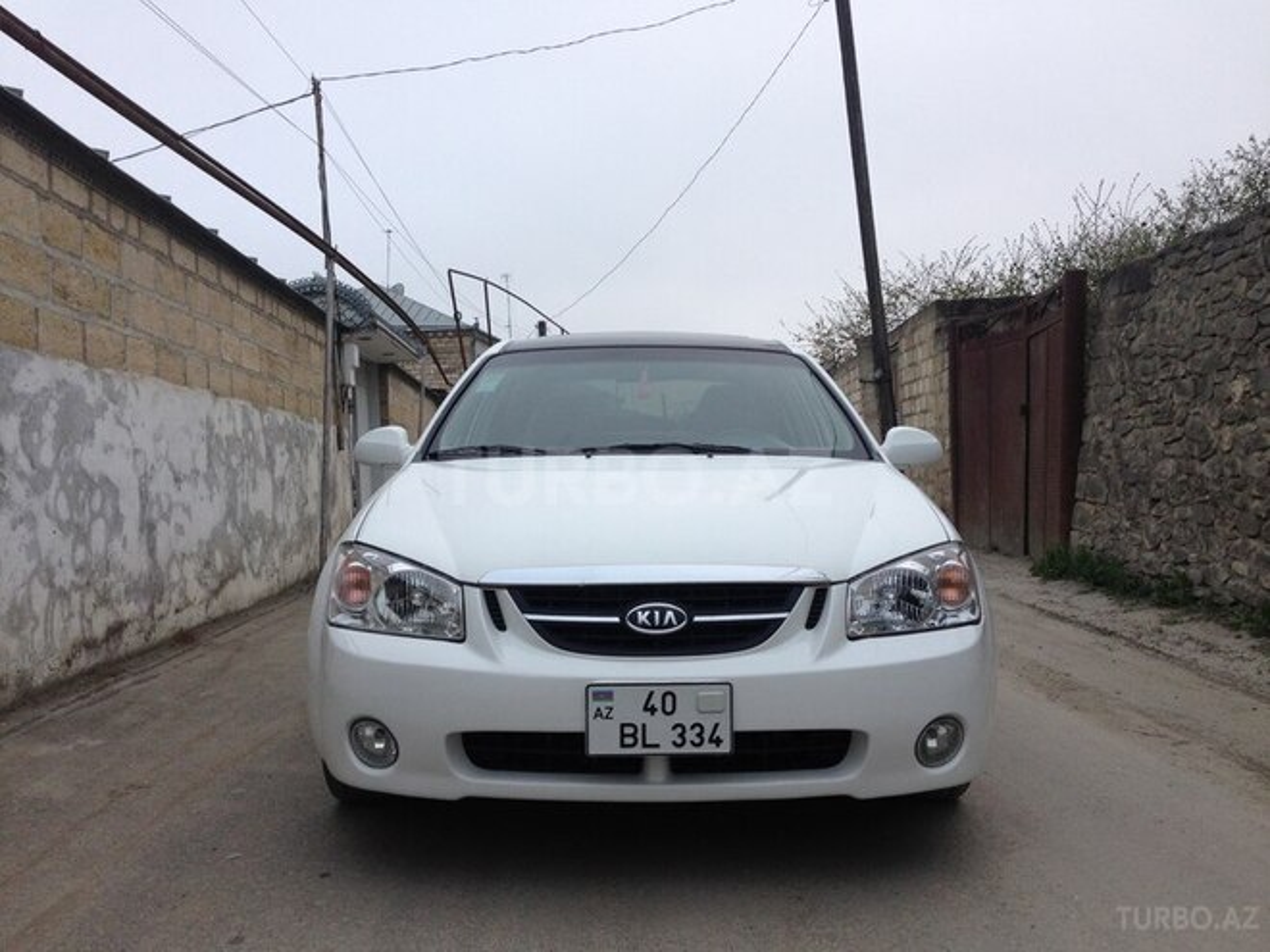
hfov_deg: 55.4
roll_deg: +1.1
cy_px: 476
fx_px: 1211
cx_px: 635
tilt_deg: -1.5
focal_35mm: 33
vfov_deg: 42.9
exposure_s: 1/120
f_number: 2.4
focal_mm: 4.12
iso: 64
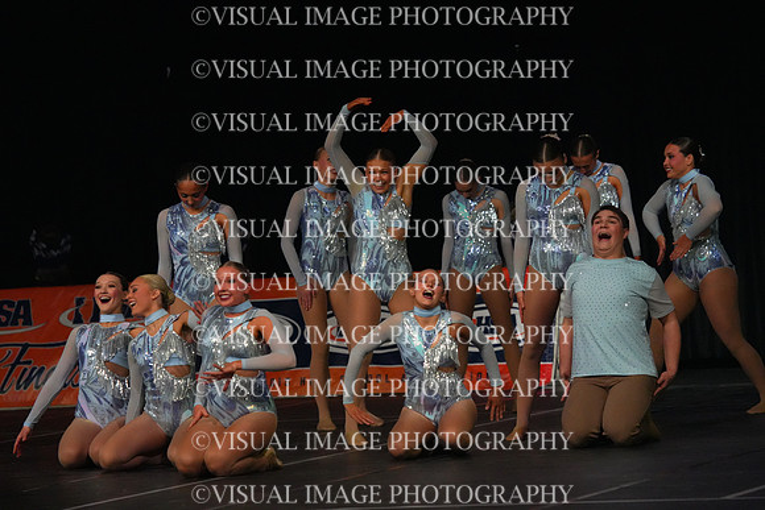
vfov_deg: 6.2
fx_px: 4676
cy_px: 255
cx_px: 382
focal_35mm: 220
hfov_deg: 9.4
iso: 12800
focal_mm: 220
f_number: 5
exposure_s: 1/1000
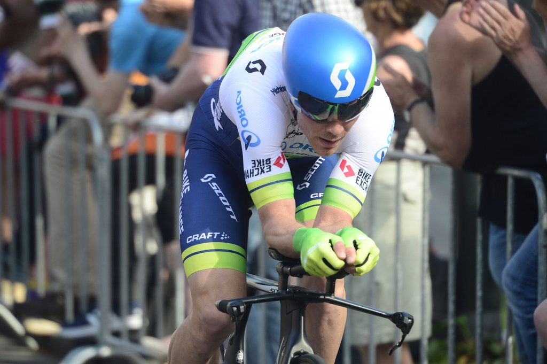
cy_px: 182
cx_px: 274
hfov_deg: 5.2
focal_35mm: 400
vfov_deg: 3.4
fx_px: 6073
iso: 1250
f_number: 5.6
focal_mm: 400
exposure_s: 1/1000
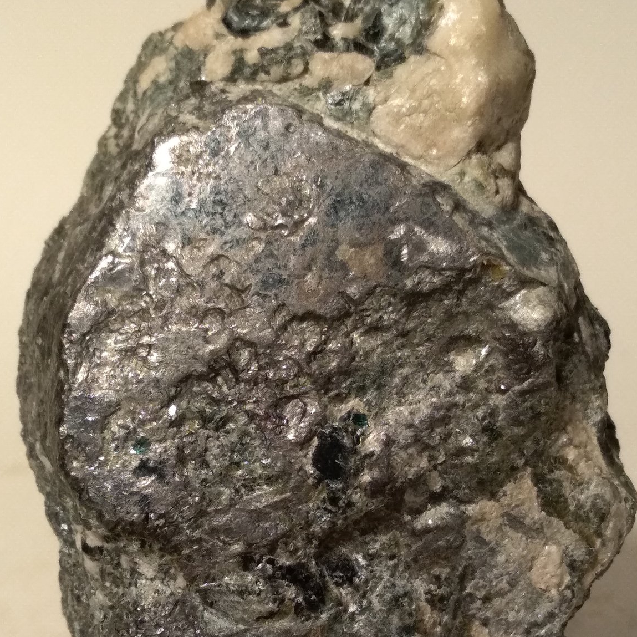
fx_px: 666
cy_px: 389
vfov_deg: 50.7
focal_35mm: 32
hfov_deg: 51.1
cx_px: 321
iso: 247
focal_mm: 3.54
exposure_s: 1/33.3
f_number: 2
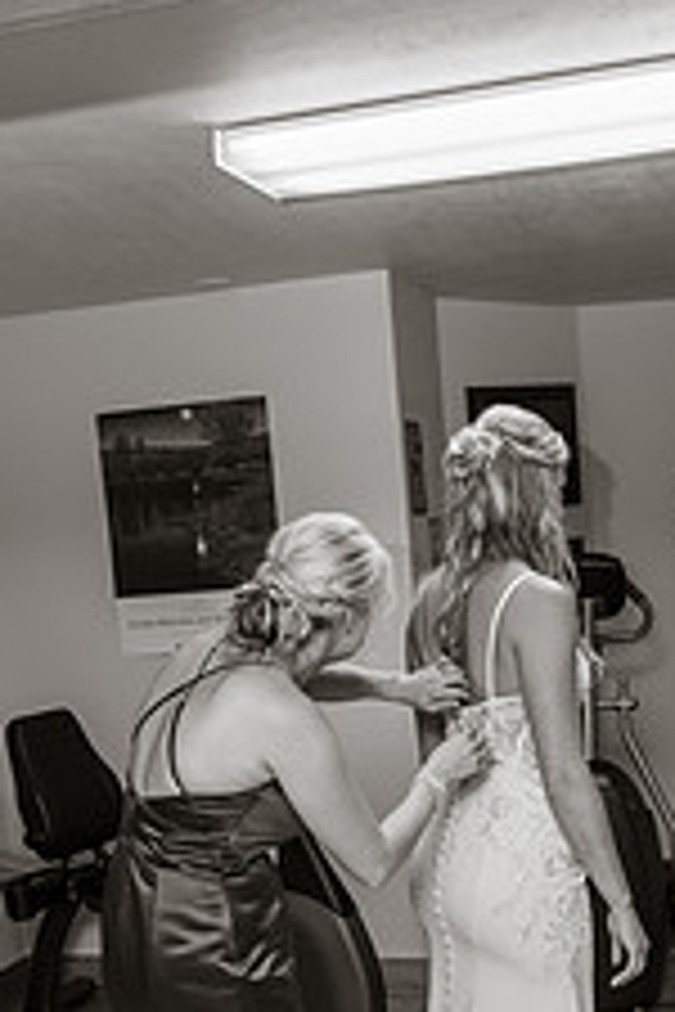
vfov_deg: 40.1
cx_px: 436
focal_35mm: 48
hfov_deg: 27.9
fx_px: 1350
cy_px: 742
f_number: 4.5
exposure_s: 1/100
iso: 400
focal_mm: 24
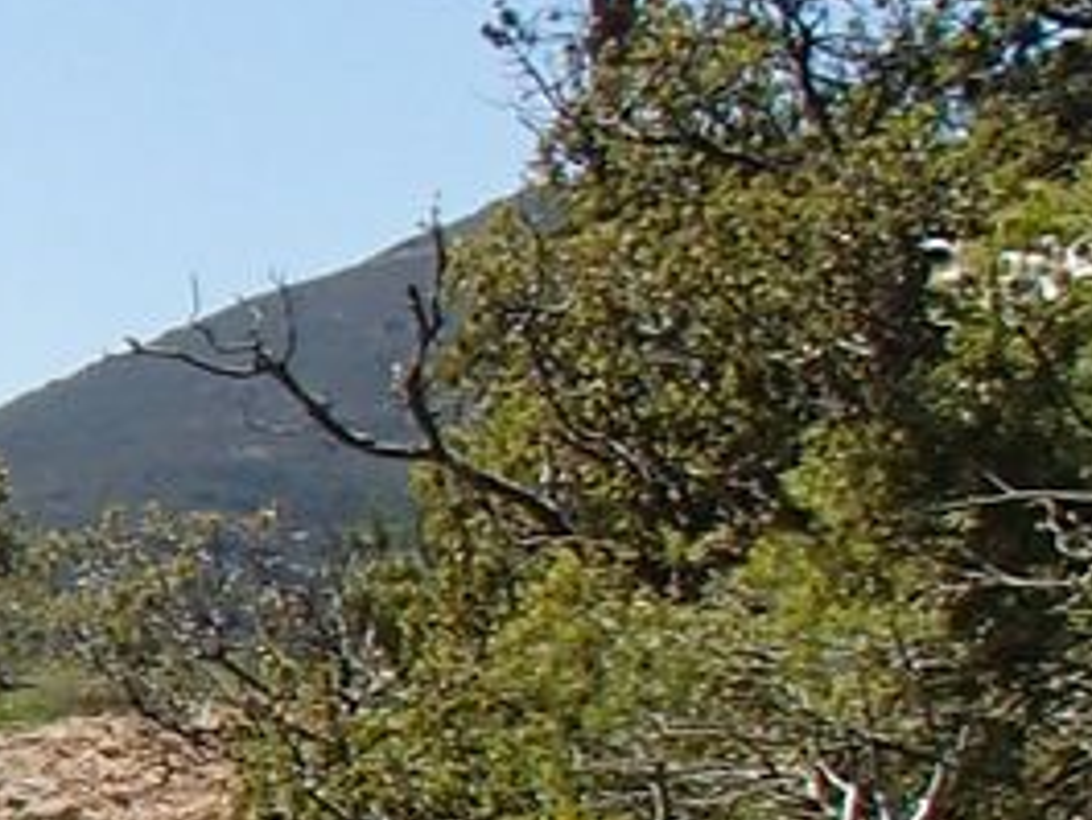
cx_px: -1372
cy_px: 939
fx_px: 5334
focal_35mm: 169
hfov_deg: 10.4
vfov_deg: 8.7
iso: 100
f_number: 3.9
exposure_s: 1/1000
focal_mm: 5
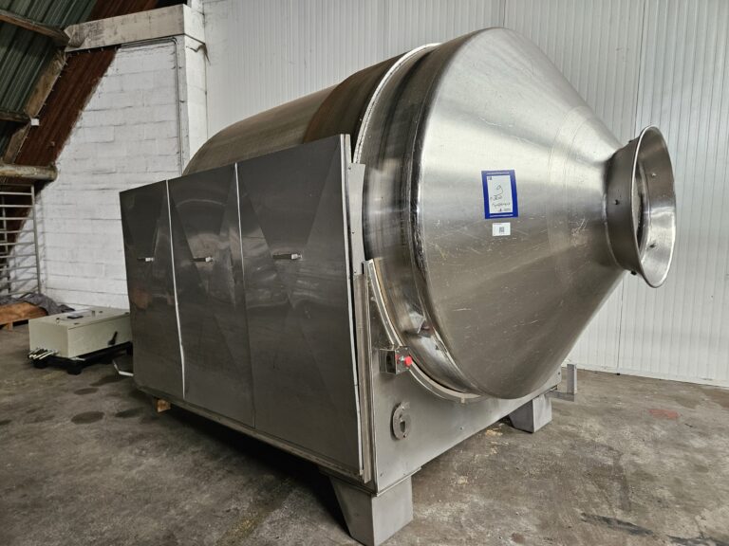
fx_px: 484
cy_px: 273
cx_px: 364
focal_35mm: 23
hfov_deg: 73.9
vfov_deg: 58.9
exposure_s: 1/100
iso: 400
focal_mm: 5.4
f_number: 1.8
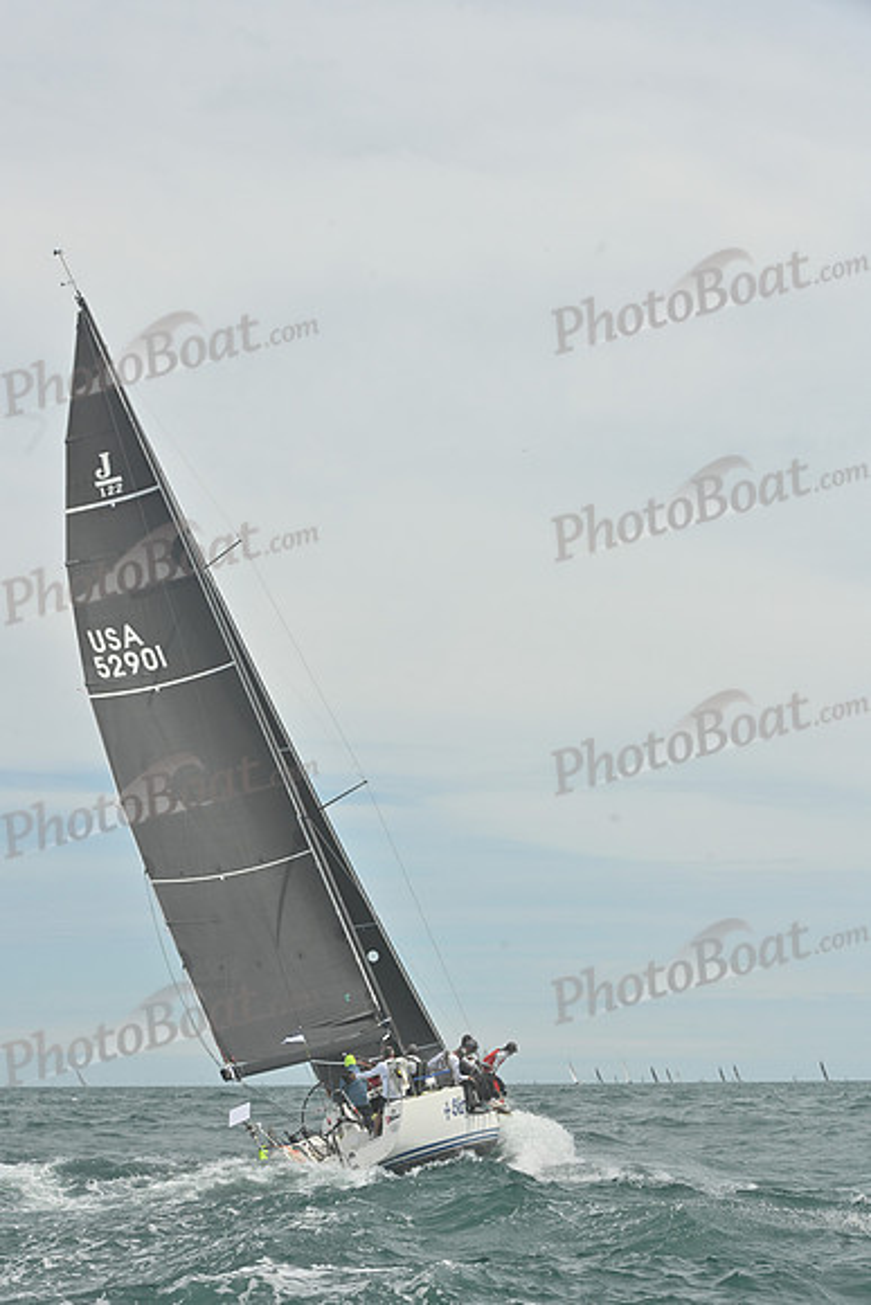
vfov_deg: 28.8
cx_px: 436
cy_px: 652
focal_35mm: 70
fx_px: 2539
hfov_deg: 19.5
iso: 320
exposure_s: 1/1250
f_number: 11
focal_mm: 70
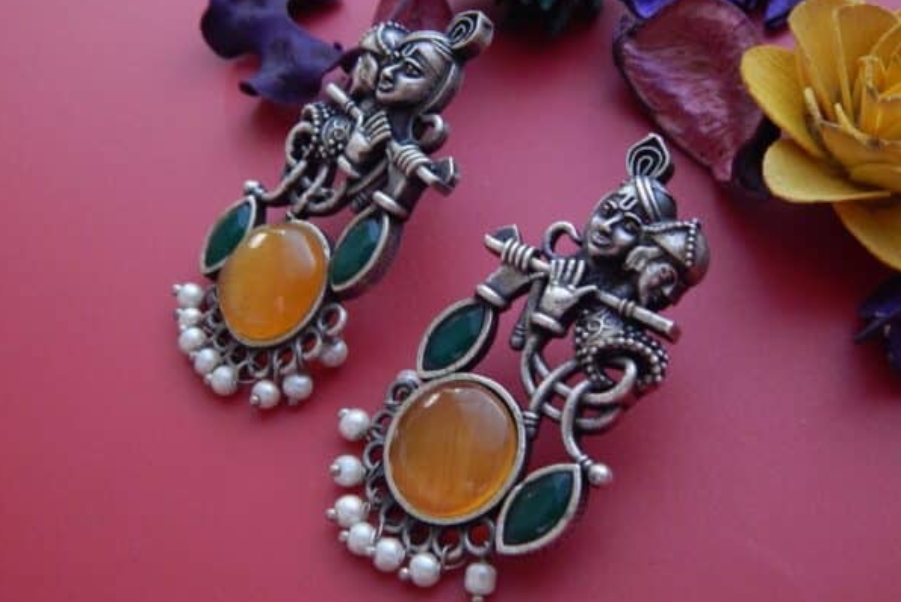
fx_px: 1127
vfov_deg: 29.9
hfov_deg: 43.6
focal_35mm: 45
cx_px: 449
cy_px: 298
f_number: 3.6
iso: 400
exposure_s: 1/10
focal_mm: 7.7
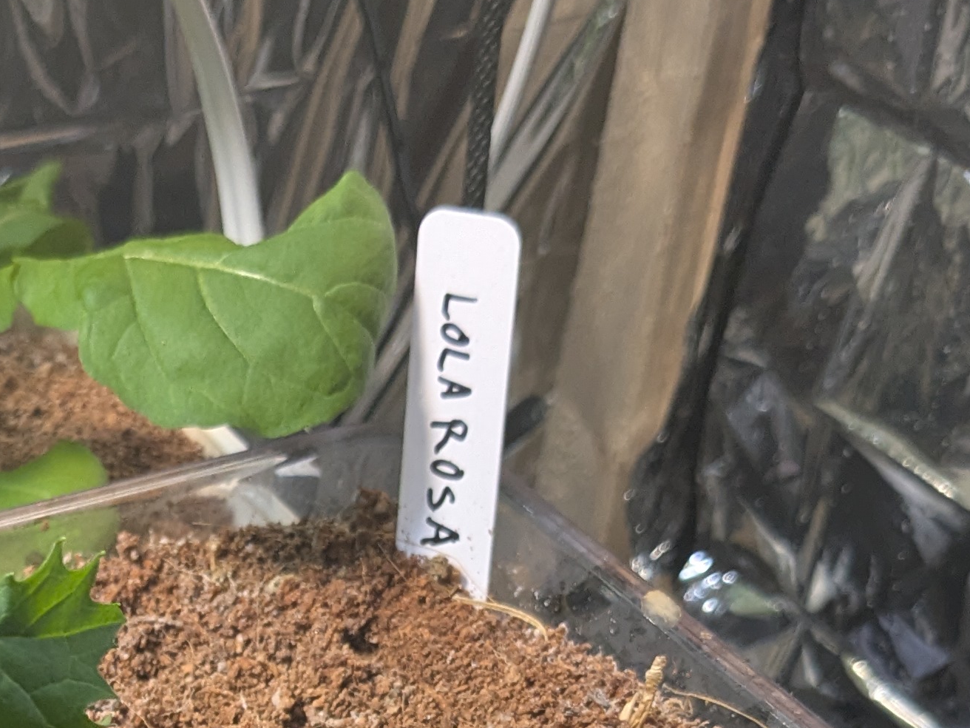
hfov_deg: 23.2
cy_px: 1037
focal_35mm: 83
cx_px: 185
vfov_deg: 16.5
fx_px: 2326
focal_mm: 4.38
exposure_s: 1/120
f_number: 1.73
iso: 97
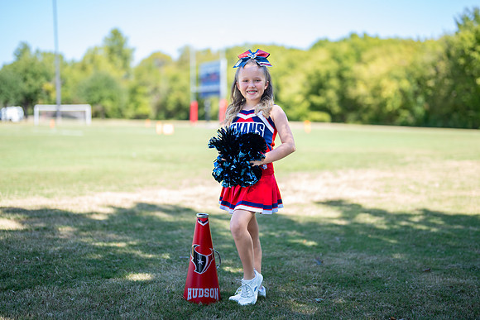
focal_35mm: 56
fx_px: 741
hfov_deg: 35.9
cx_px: 243
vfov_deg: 24.4
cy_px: 162
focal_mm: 50
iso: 100
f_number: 1.2
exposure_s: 1/1250
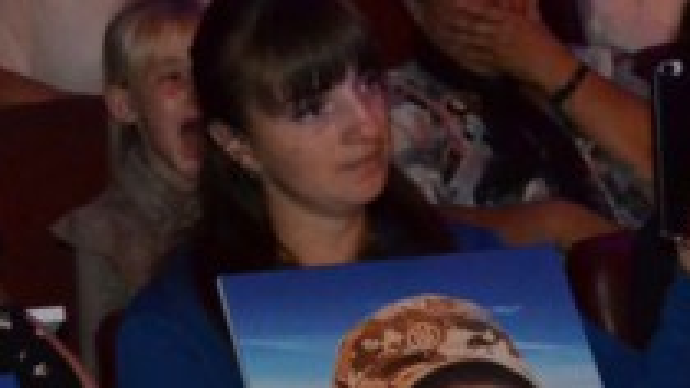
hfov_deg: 14.5
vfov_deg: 8.3
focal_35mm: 146
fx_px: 2671
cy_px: 230
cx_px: 690
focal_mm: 28
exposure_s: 1/60
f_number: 4.5
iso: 3200
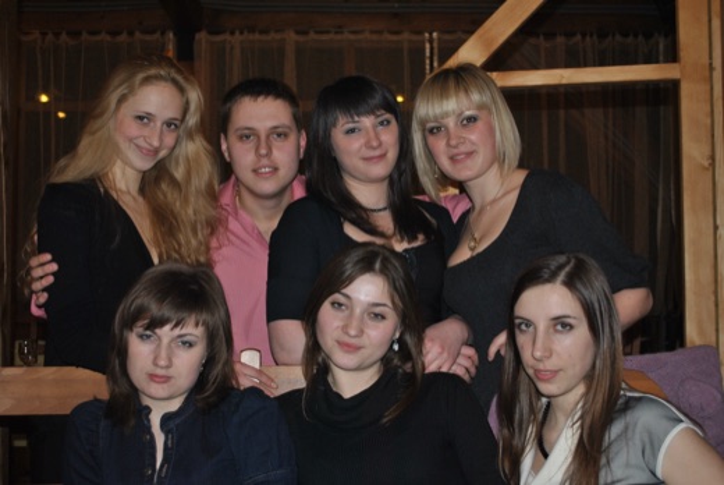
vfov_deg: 29.9
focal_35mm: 45
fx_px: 906
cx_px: 362
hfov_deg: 43.6
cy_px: 242
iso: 200
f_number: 4.5
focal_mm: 30
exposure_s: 1/60
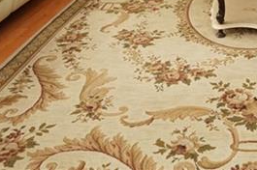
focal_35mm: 58
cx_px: 257
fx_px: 414
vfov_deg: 17.5
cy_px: -158
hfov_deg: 31.9
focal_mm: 10
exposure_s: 1/125
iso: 1600
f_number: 4
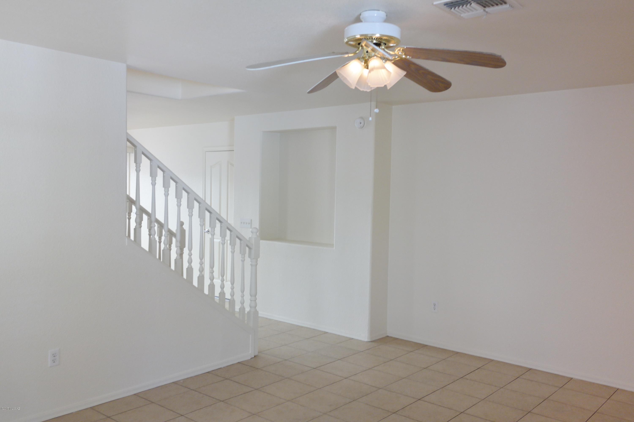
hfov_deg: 61.9
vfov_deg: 43.6
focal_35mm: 30
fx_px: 528
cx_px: 317
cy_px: 211
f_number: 3.5
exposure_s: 1/40
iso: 400
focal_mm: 20
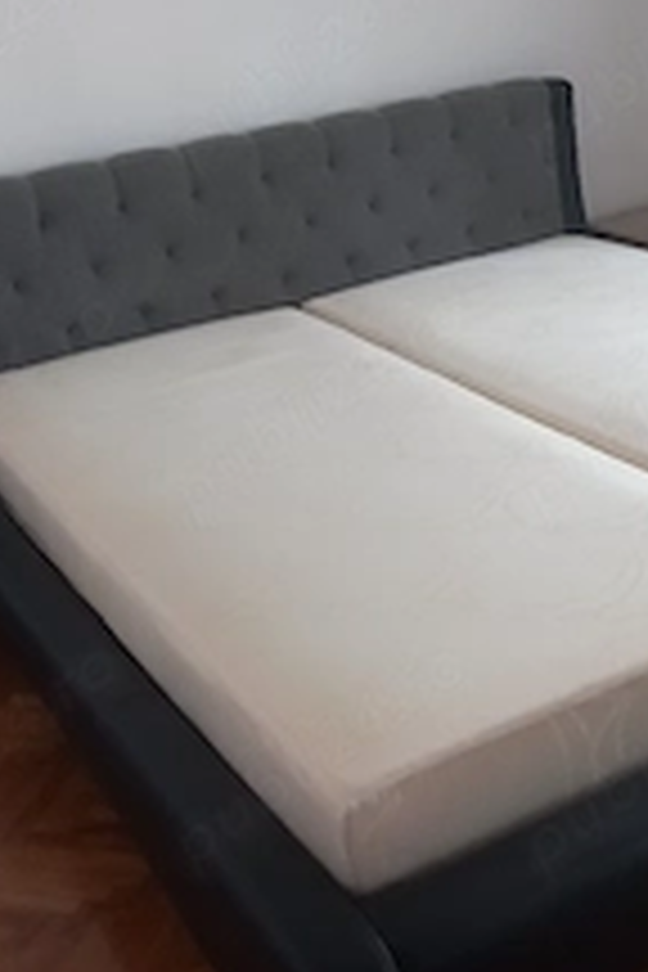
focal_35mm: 52
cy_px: 459
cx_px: 410
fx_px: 1404
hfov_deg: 25.9
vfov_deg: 38.2
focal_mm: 4
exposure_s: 1/25.1
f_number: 1.8
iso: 320
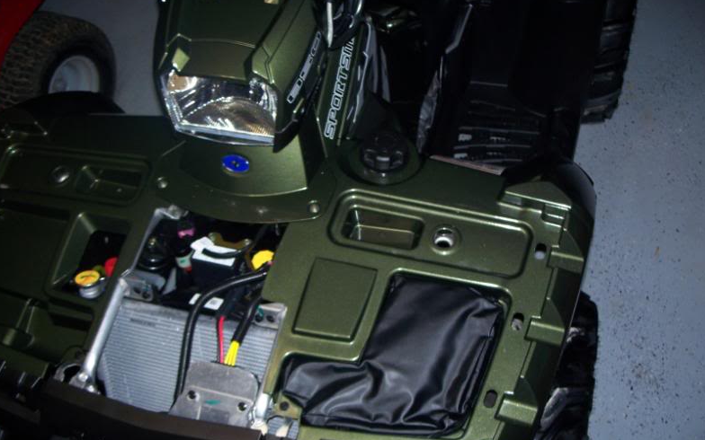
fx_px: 769
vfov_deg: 32.0
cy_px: 230
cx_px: 350
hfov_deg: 49.3
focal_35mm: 40
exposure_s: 1/60
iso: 125
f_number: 2.8
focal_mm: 7.8
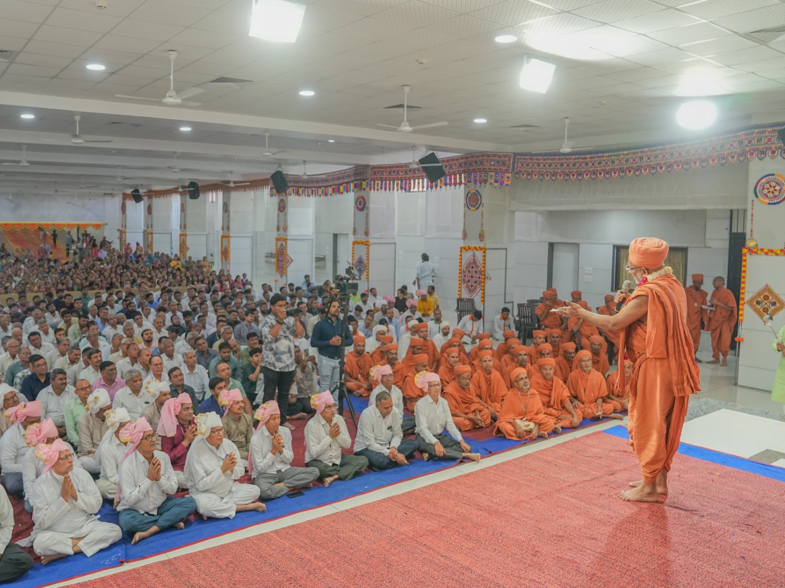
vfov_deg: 49.7
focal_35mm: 28
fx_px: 635
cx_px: 323
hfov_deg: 63.0
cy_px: 277
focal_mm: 24
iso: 1000
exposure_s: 1/100
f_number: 4
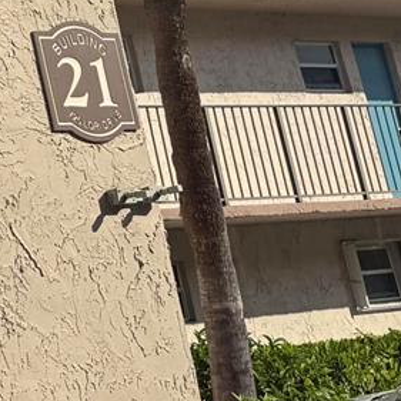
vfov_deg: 13.4
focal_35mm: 121
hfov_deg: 11.9
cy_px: -235
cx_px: -529
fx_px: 1586
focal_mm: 6.76
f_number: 1.78
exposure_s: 1/4950
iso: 80
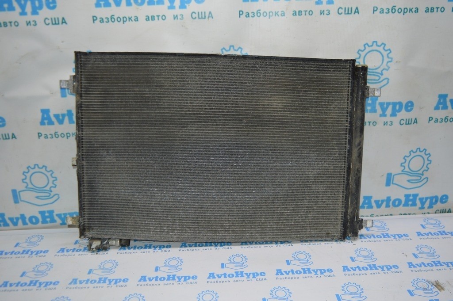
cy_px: 150
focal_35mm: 33
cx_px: 226
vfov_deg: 39.9
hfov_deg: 57.3
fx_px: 415
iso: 400
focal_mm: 22
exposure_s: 1/125
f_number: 4
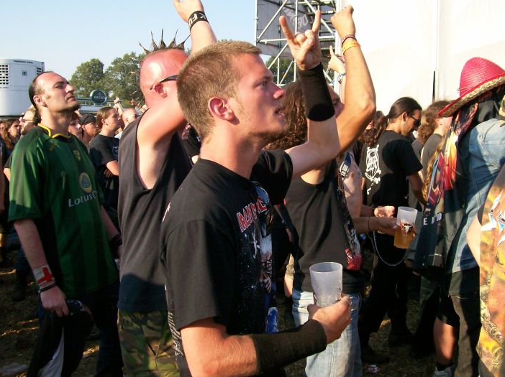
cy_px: 179
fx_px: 598
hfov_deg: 45.8
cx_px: 250
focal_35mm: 41
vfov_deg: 35.1
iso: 80
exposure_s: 1/678
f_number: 2.7
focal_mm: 6
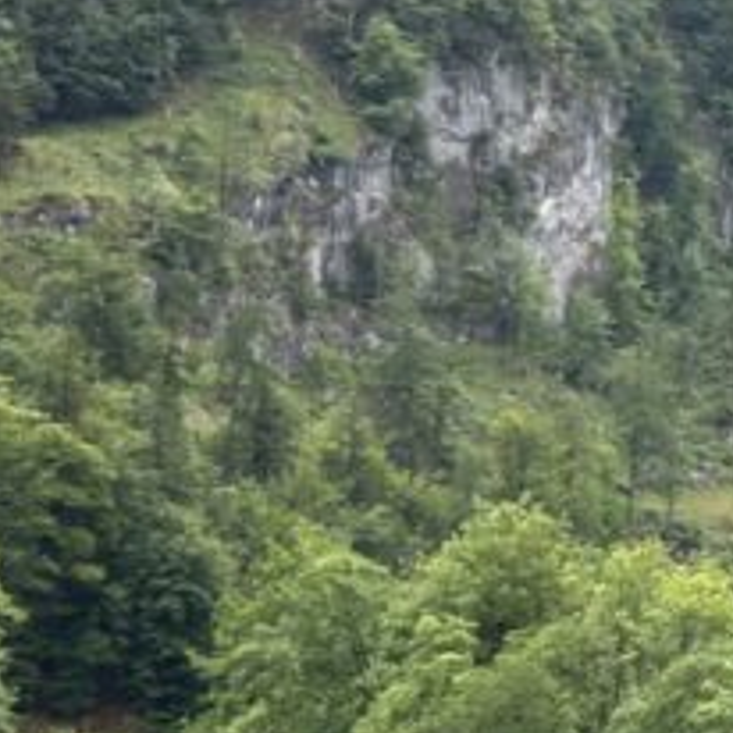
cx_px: 1324
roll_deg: +1.0
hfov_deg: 13.7
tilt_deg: +5.8
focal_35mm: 114
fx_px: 2731
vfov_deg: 15.2
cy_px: 157
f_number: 1.5
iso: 50
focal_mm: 5.7
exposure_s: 1/607
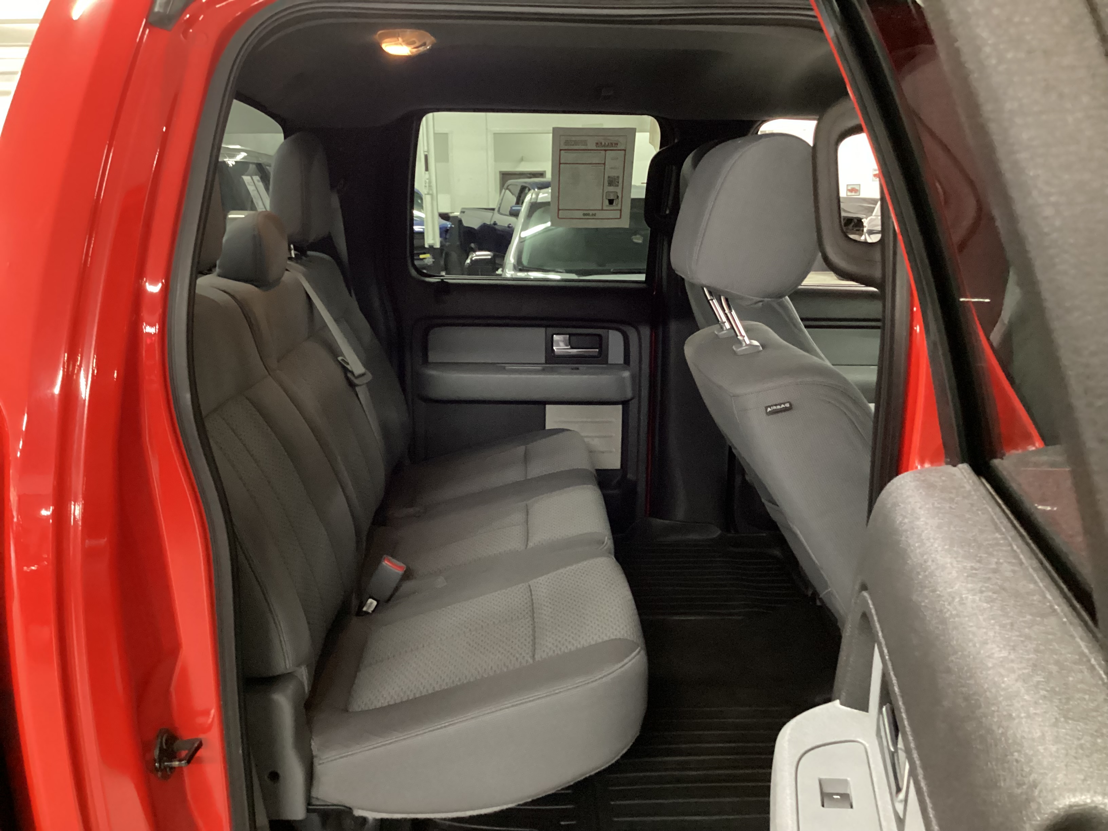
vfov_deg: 45.4
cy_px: 416
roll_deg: +0.5
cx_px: 554
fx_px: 992
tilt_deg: -14.5
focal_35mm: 31
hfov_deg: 58.4
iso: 640
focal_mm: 3.3
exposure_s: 1/17
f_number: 2.4
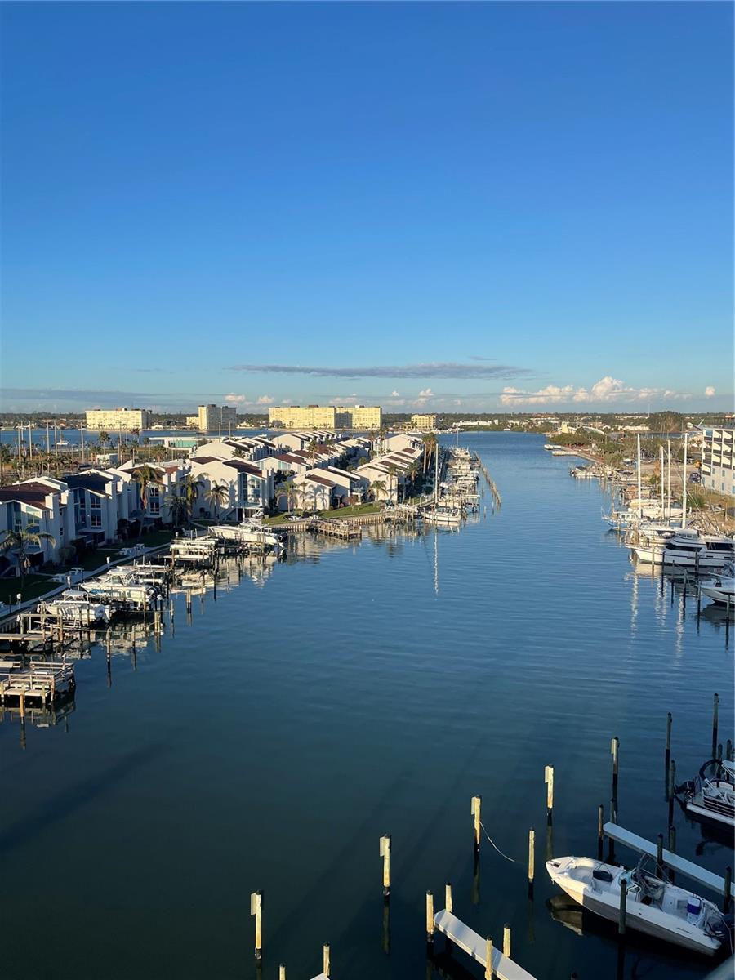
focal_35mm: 26
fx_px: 736
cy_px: 490
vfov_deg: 67.3
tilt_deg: -5.7
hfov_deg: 53.1
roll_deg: +0.7
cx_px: 368
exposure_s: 1/2959
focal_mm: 4.2
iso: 32
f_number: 1.6
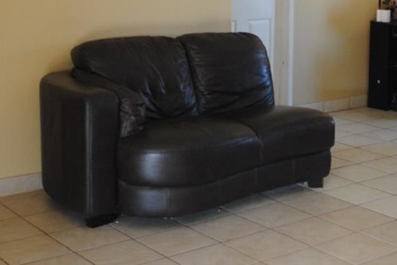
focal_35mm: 73
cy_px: 6
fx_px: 806
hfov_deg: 27.2
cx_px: 310
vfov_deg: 18.3
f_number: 3.5
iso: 400
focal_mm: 18
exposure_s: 1/25
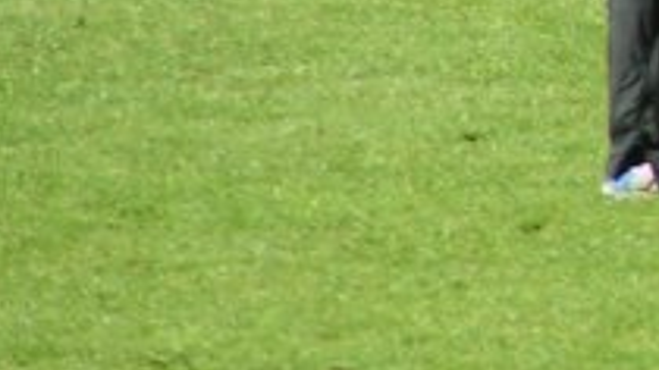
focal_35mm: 1576
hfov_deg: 1.4
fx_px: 27532
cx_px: 1167
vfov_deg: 0.8
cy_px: -339
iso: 50
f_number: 4.5
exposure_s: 1/400
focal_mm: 58
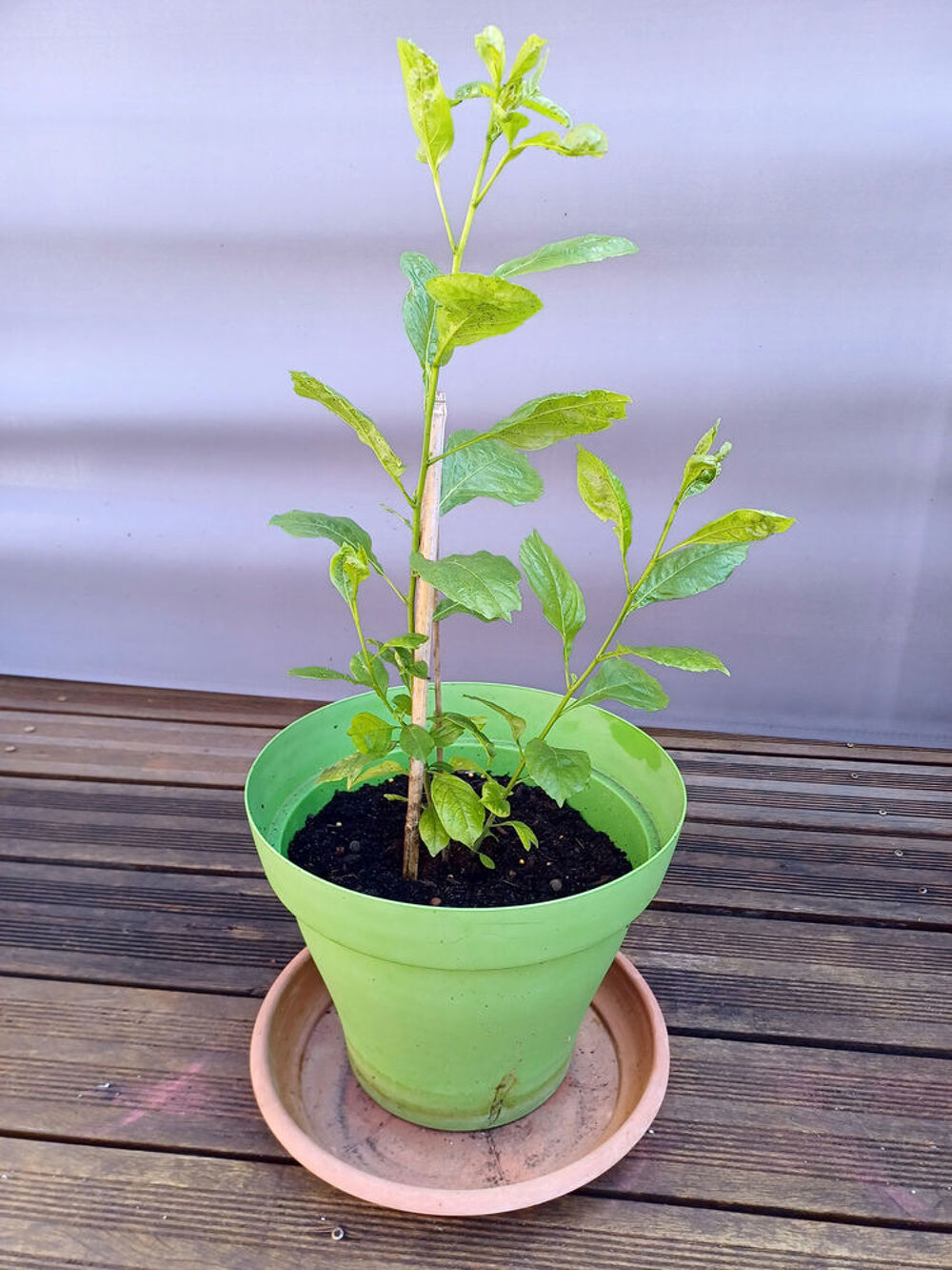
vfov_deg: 69.4
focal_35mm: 25
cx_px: 476
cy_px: 635
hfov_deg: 54.9
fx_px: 917
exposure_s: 1/100
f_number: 1.8
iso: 80
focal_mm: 4.65
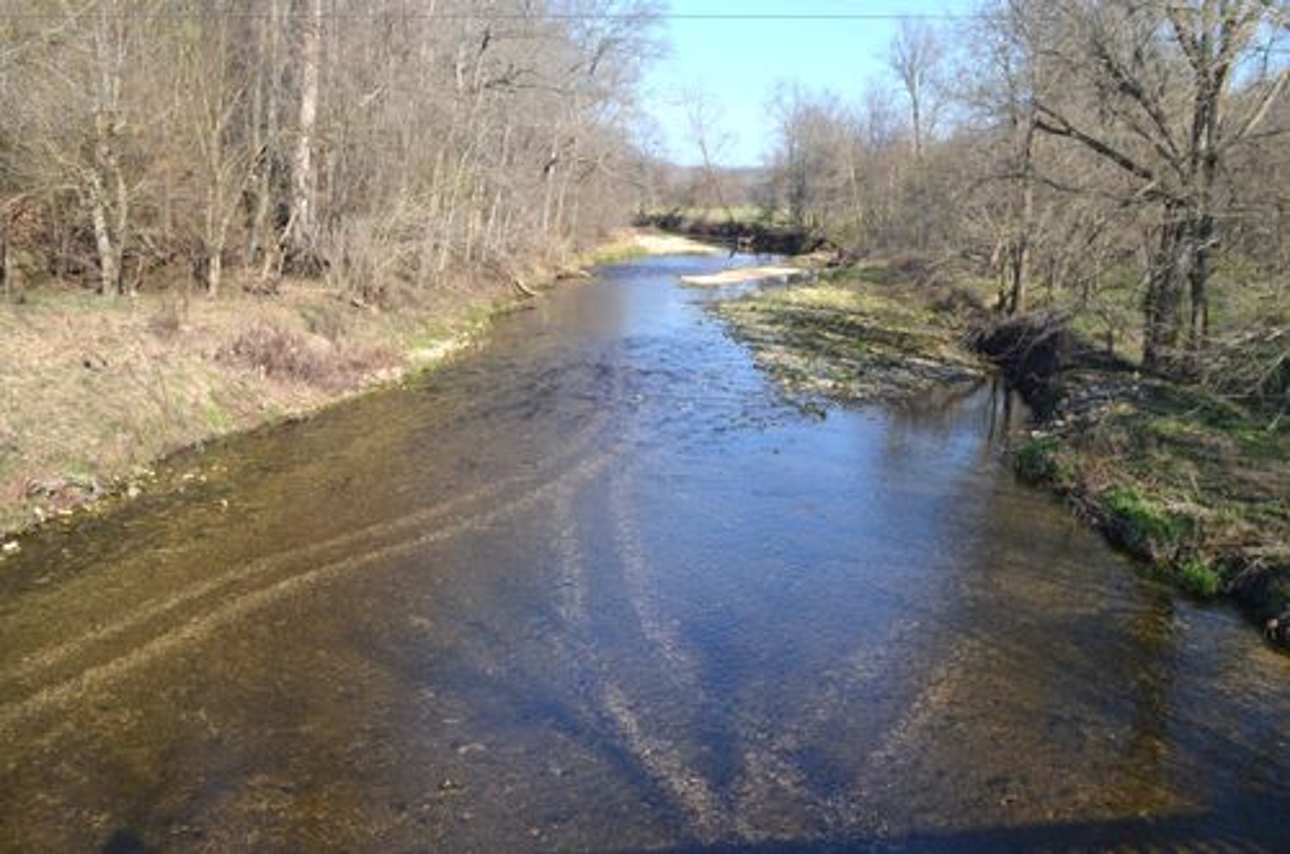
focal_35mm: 33
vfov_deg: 39.8
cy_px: 427
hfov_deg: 57.3
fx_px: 1180
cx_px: 645
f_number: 8
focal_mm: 22
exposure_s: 1/250
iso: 160
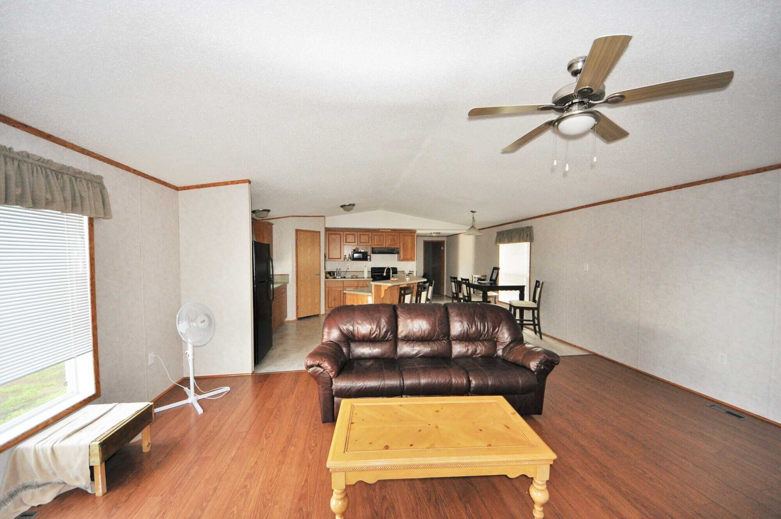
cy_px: 260
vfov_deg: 89.8
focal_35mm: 12
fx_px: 260
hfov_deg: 112.7
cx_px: 390
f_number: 4.5
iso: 800
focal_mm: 8
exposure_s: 1/60
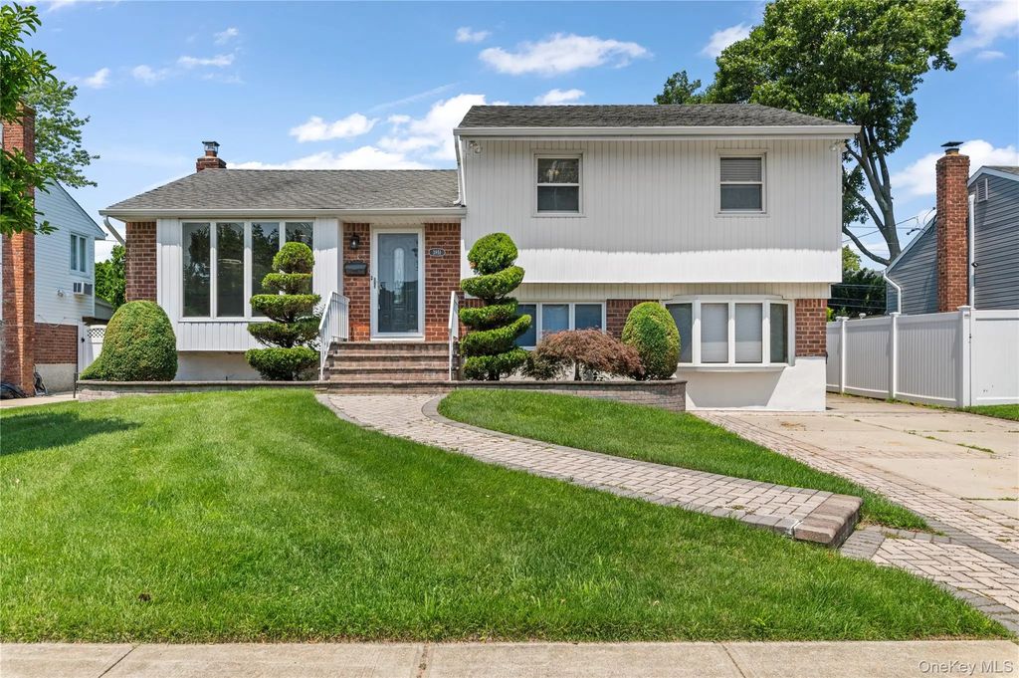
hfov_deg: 71.6
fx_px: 707
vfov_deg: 51.2
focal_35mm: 25
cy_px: 339
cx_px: 510
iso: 100
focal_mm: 25
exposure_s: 1/160
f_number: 8
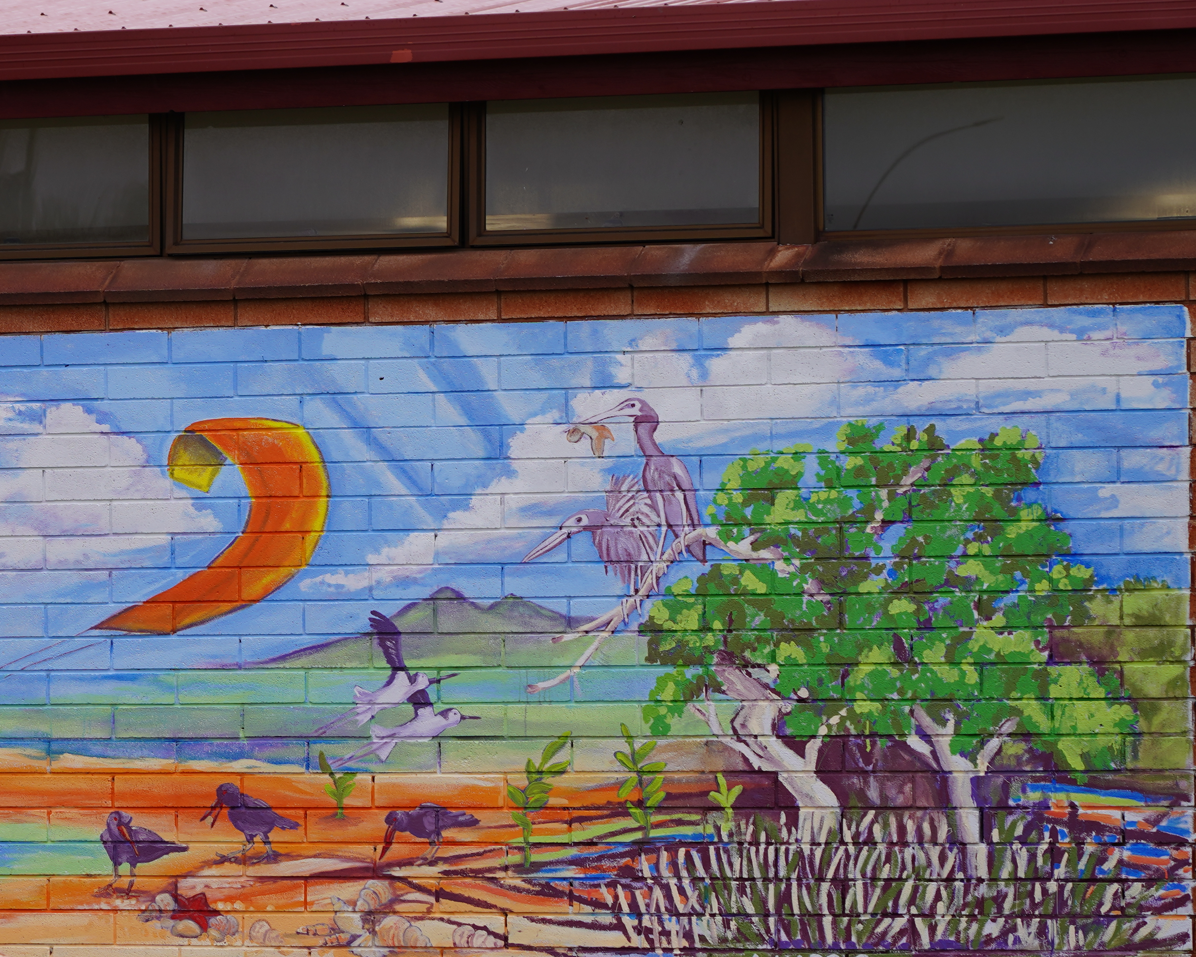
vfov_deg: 7.8
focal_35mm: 197
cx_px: 115
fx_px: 6973
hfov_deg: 9.8
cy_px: 457
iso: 100
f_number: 5
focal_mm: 105
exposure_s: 1/160
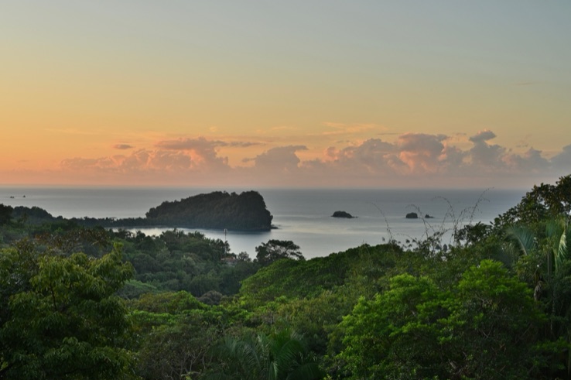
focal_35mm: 61
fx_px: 967
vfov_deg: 22.1
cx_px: 238
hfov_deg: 32.8
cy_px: 252
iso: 100
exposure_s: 1/80
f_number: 5.6
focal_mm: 45
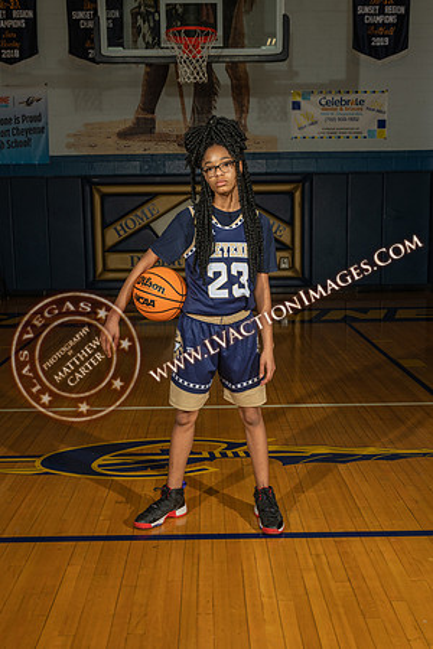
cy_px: 324
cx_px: 216
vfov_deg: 48.5
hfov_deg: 33.4
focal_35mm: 40
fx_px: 722
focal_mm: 40
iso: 160
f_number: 7.1
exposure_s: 1/200
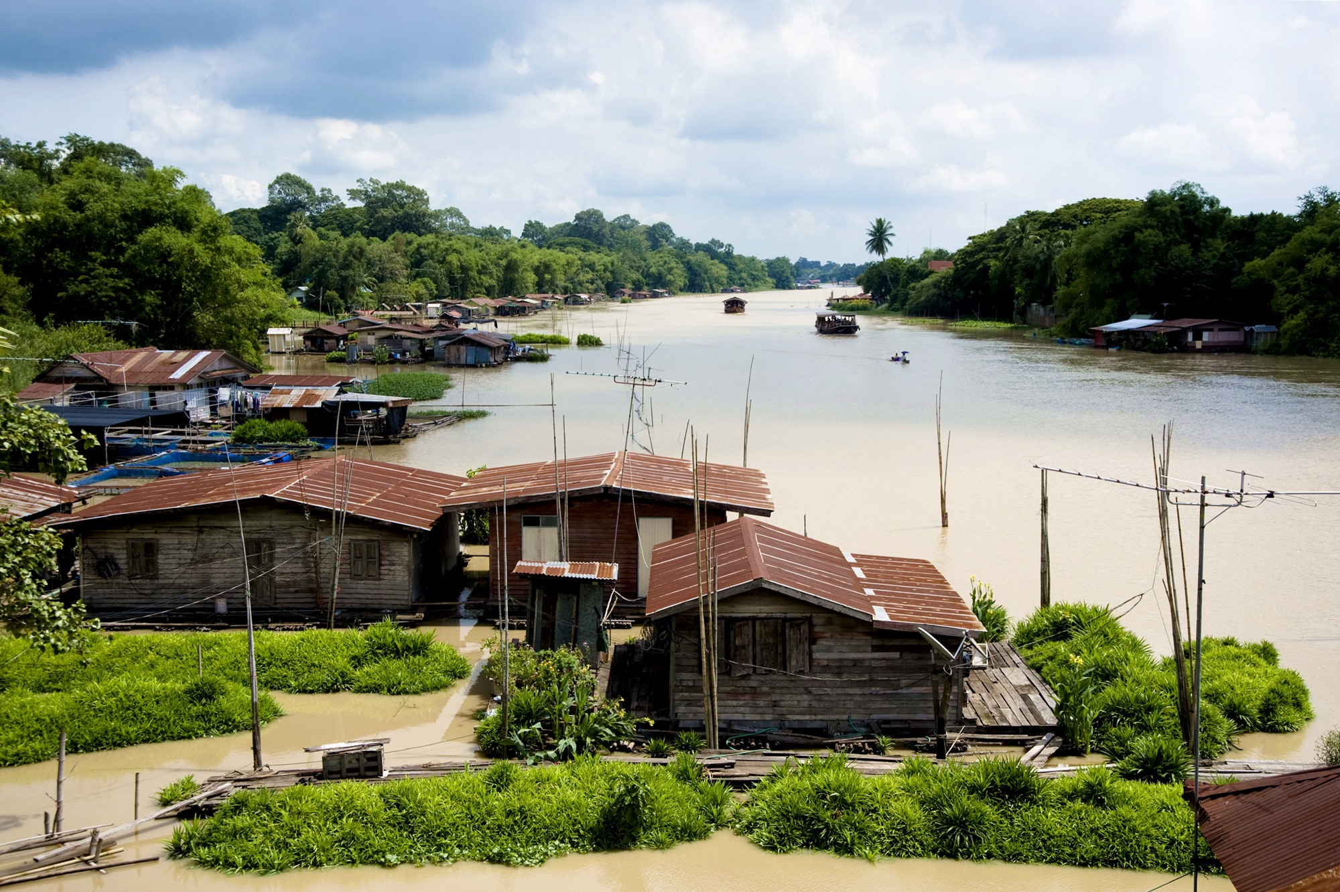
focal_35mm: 40
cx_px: 670
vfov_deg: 33.4
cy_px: 446
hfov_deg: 48.5
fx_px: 1488
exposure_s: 1/320
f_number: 11
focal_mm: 40
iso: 160
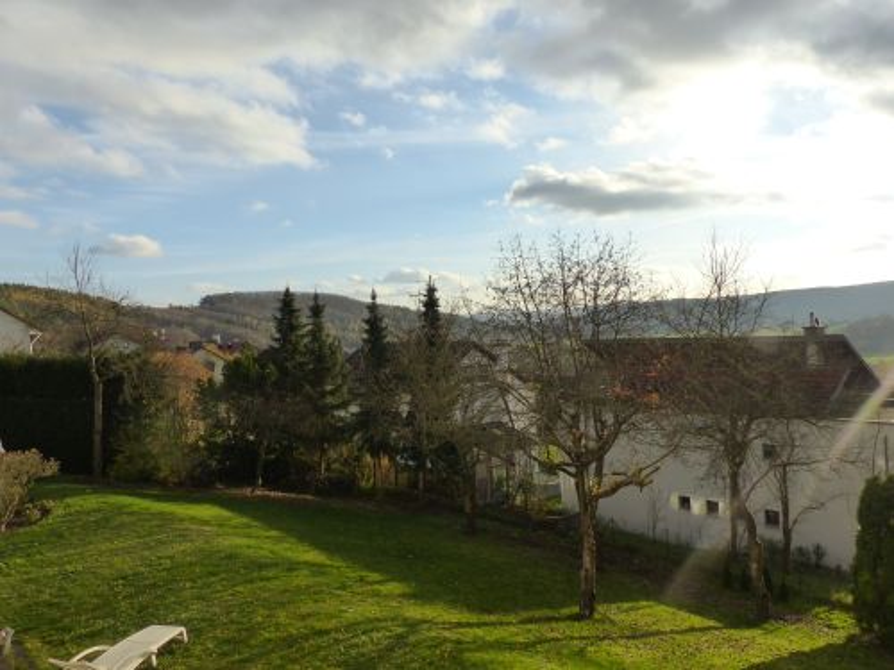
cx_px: 447
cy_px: 335
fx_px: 671
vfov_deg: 53.1
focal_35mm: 26
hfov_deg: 67.3
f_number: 4.5
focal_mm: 4.5
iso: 200
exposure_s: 1/640
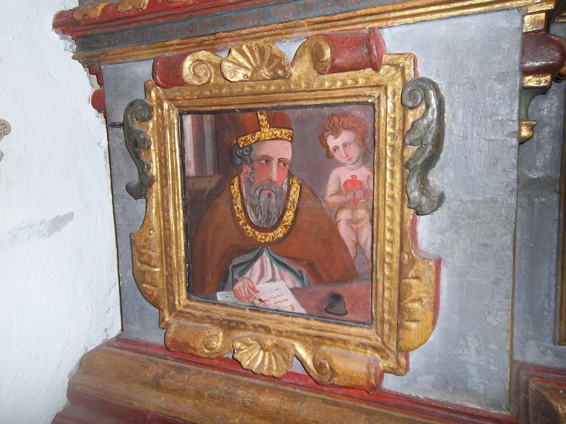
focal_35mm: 28
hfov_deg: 63.4
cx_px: 283
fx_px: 458
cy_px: 212
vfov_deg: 49.7
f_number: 3.5
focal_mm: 5.05
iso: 64
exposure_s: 1/30
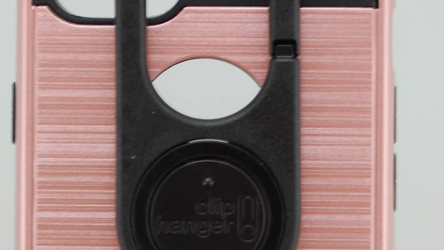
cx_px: 216
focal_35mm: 141
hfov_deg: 15.2
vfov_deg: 8.6
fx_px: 1660
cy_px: 203
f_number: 5.3
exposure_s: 1/30
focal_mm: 38
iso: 400
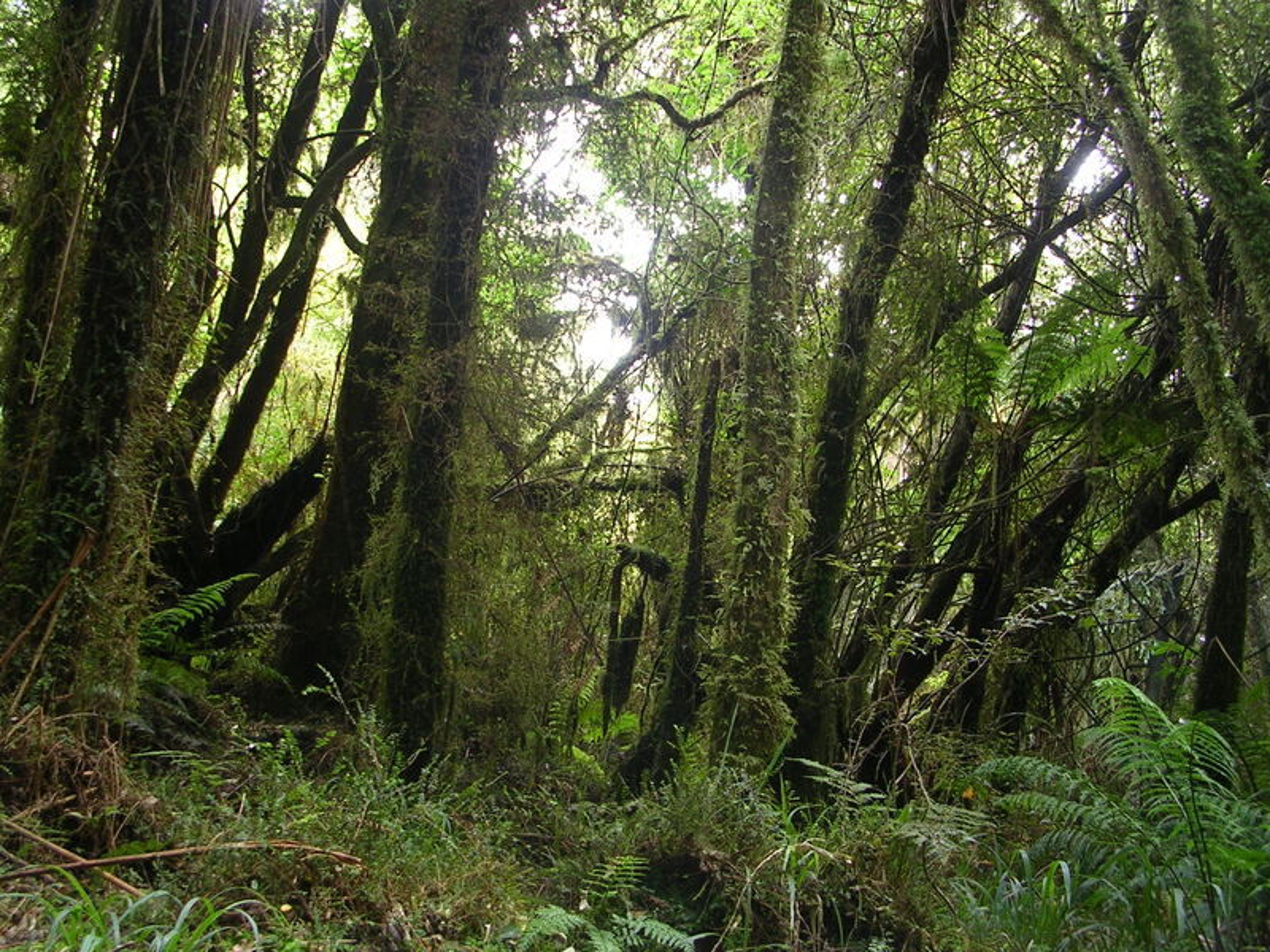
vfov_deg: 37.7
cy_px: 476
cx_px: 635
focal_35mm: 38
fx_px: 1394
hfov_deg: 49.0
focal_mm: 5.8
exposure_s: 1/5.7
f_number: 2.8
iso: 50
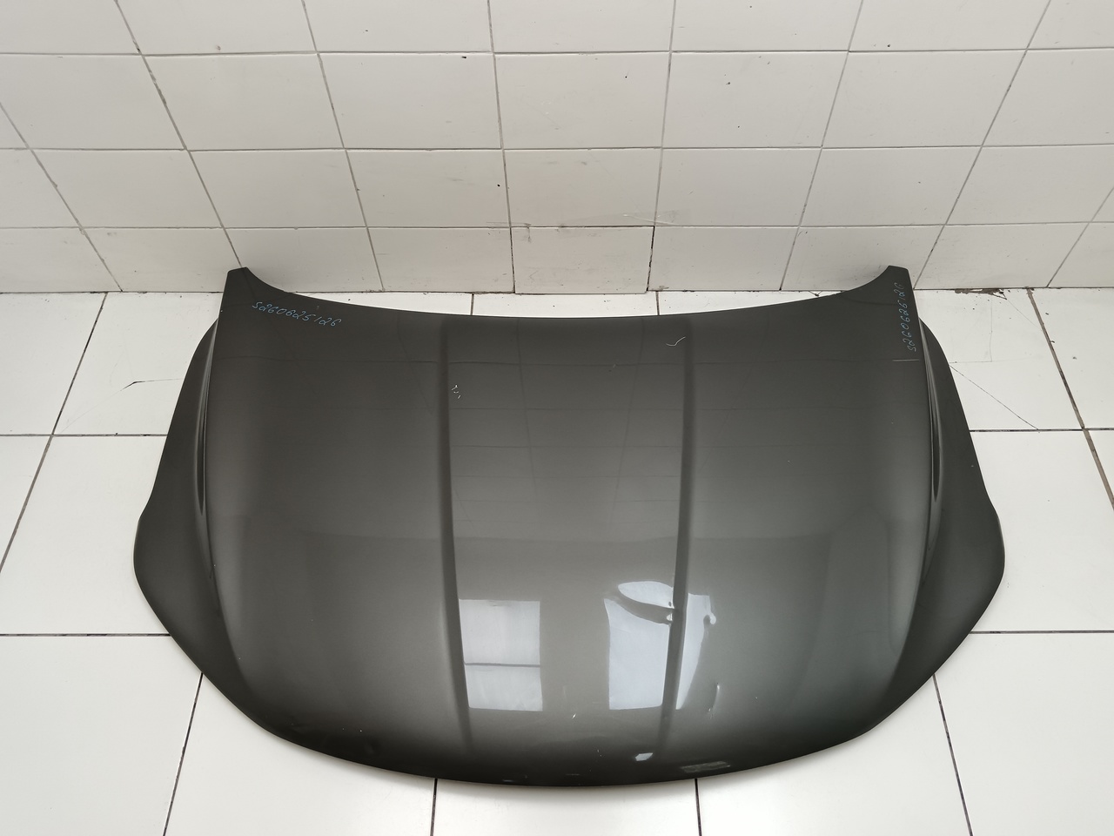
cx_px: 557
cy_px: 418
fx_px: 869
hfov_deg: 65.3
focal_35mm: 27
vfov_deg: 51.4
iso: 378
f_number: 1.9
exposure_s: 1/100
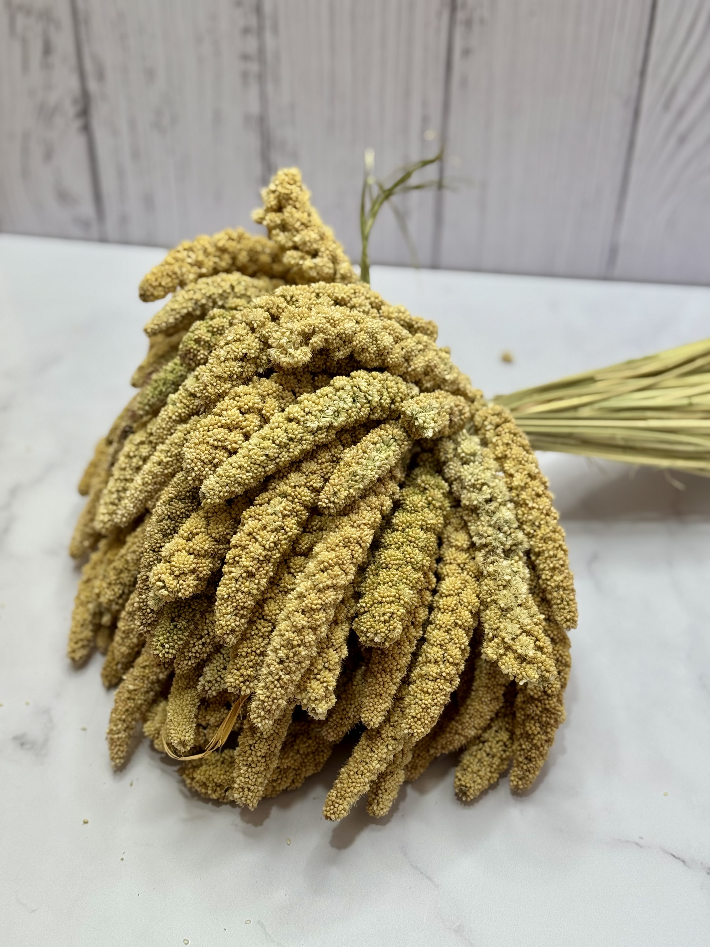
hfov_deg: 30.3
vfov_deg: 39.7
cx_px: 355
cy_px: 474
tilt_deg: -40.5
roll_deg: -0.4
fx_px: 1313
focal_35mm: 48
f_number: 1.78
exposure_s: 1/100
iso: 100
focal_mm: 6.76
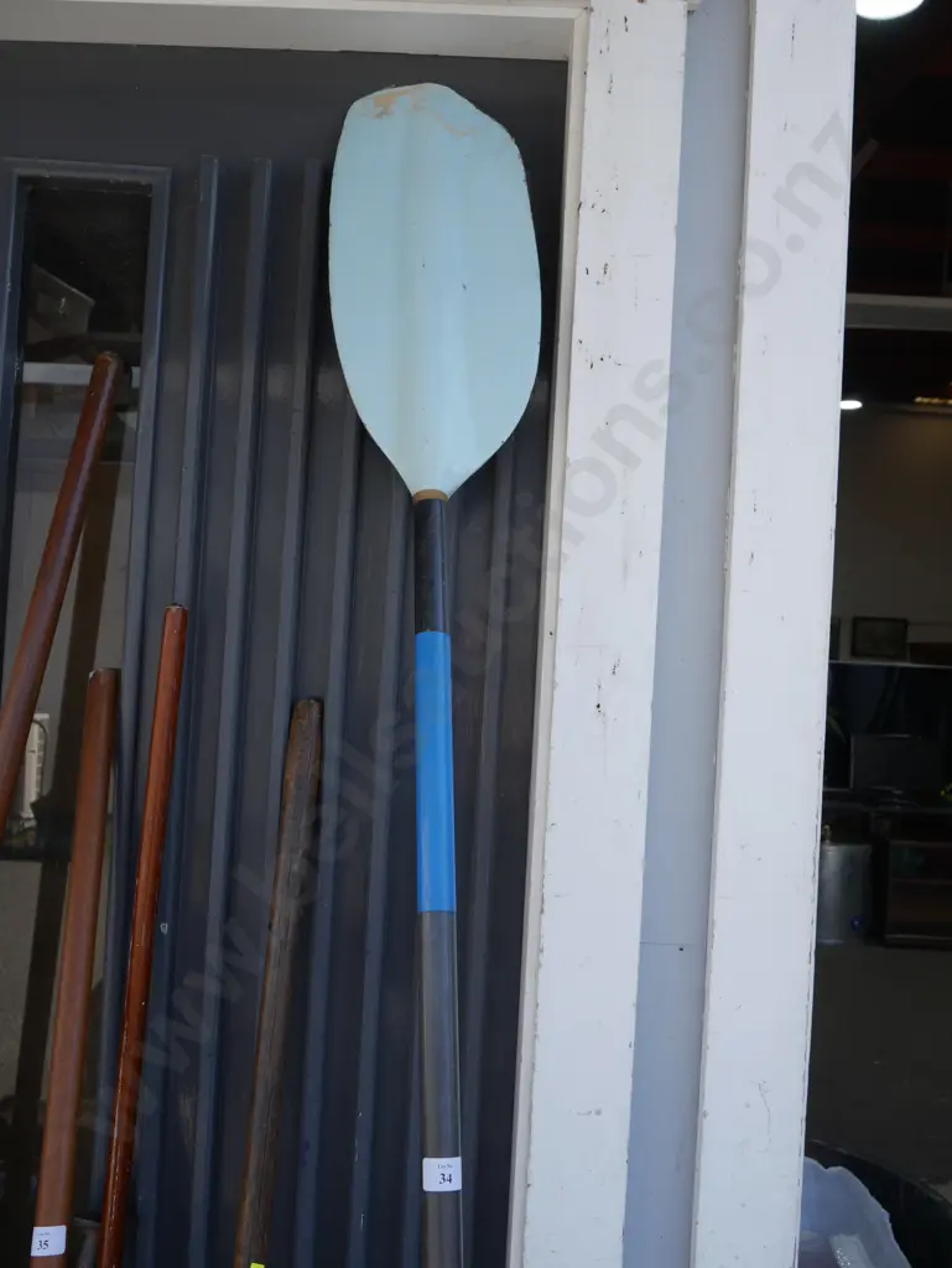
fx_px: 1172
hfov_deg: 44.2
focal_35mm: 32
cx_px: 476
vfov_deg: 56.8
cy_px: 634
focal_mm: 16
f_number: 5.6
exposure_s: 1/250
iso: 200
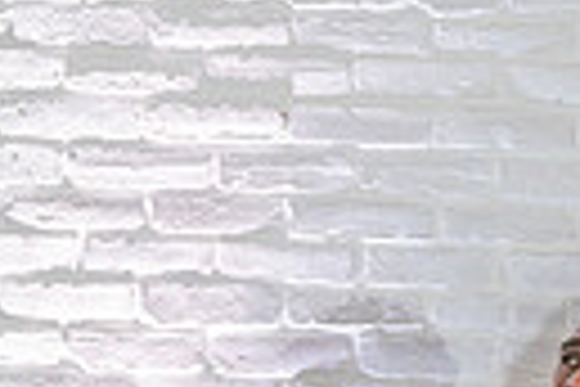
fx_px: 5058
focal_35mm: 314
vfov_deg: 4.4
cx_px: 319
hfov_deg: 6.6
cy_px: 556
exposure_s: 1/320
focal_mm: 70
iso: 1600
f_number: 2.8
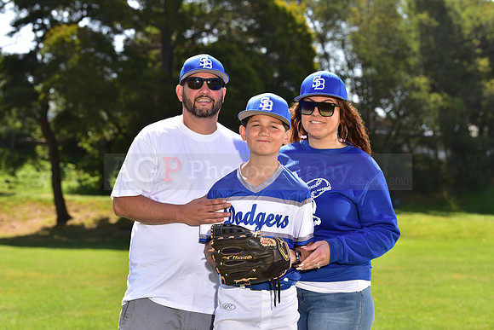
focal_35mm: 92
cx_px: 247
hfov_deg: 22.1
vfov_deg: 14.9
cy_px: 165
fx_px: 1263
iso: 80
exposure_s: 1/200
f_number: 5.6
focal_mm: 92
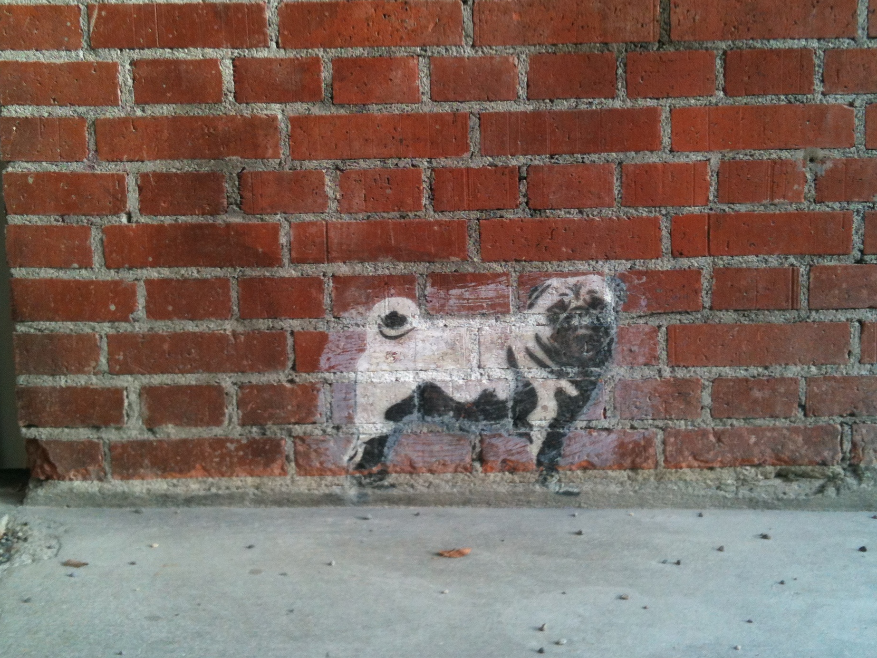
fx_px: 1089
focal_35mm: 43
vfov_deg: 33.5
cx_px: 458
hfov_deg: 43.8
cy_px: 283
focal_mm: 3.85
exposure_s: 1/120
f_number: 2.8
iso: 80
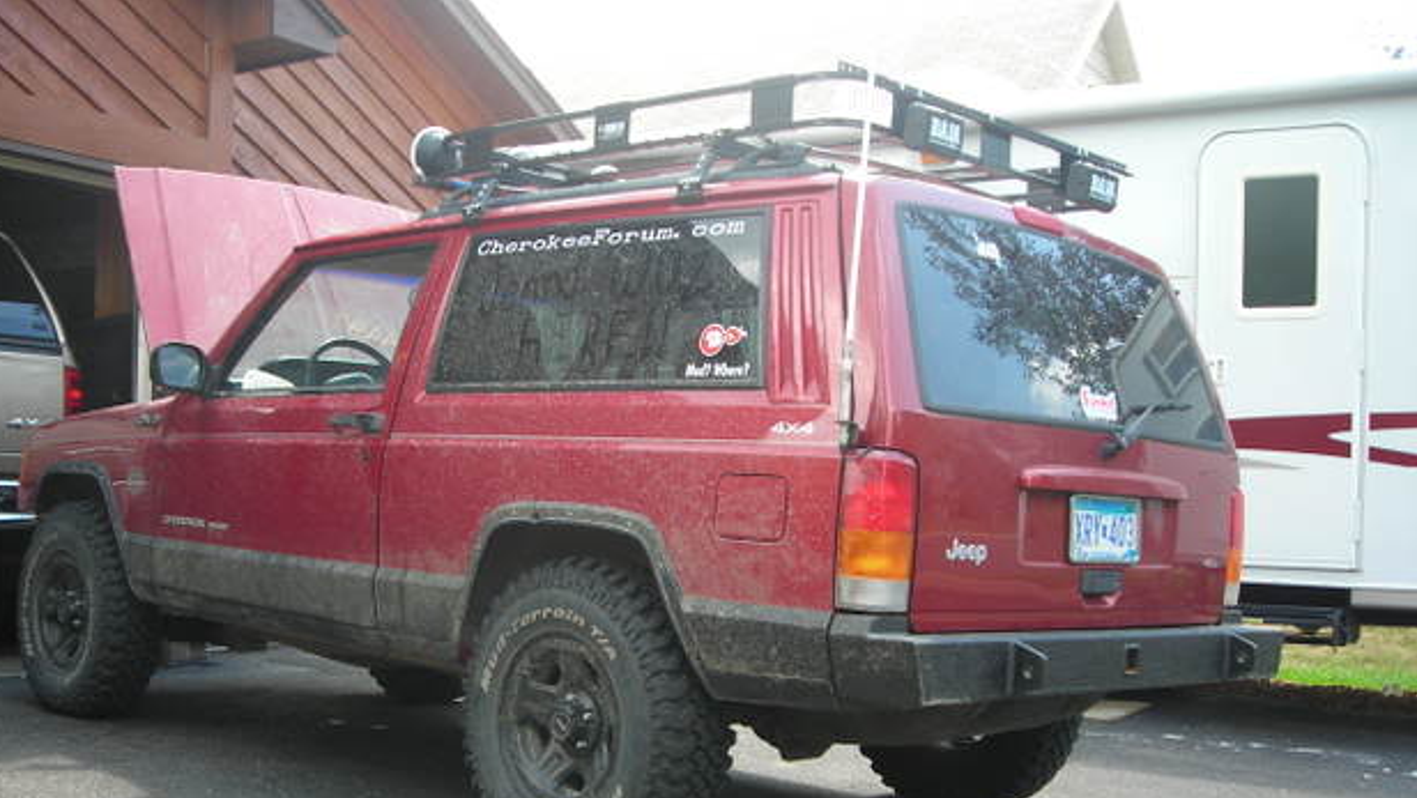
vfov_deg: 27.7
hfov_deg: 47.3
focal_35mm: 43
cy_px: 494
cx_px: 683
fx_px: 1616
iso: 50
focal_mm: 6.3
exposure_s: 1/82.2
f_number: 3.2
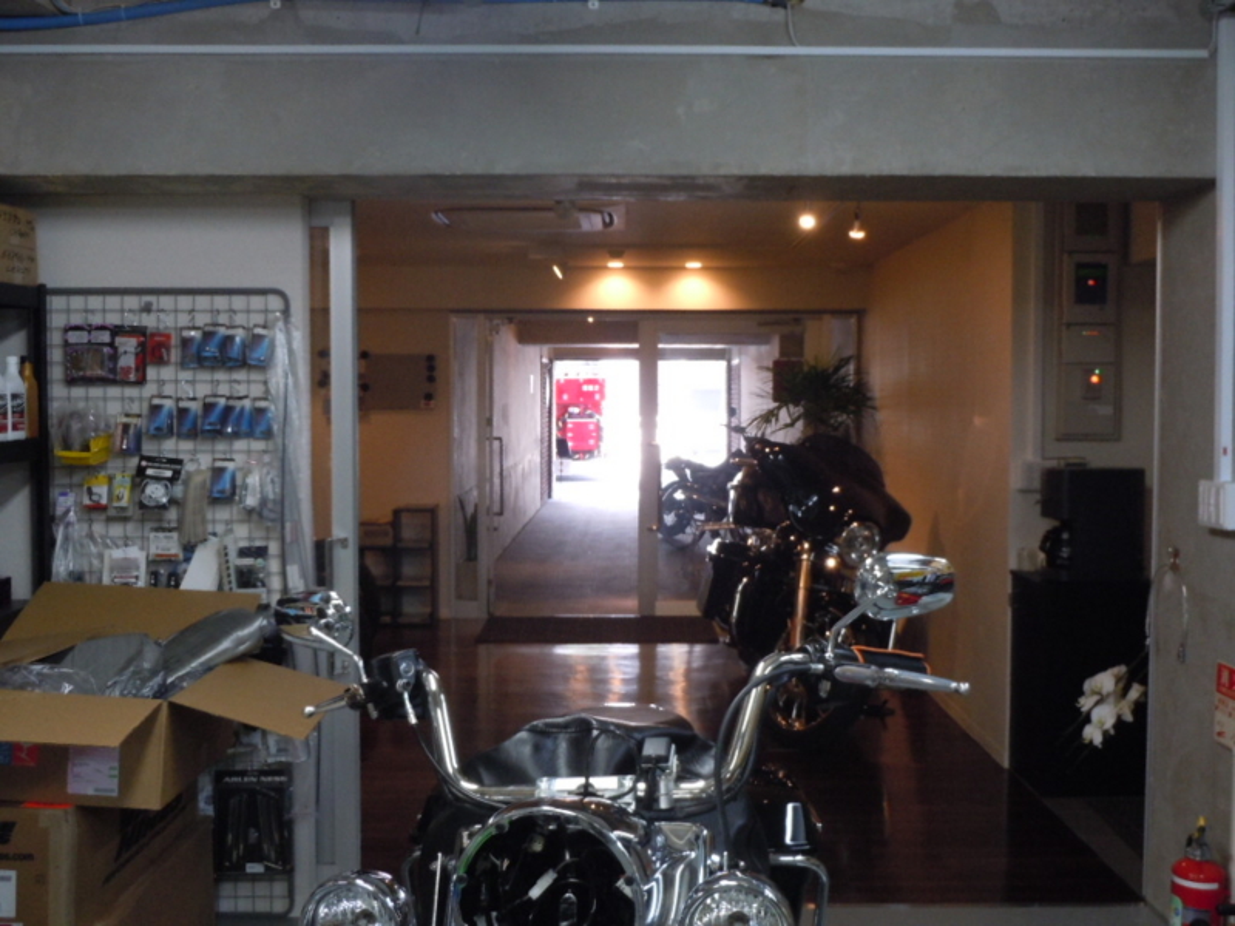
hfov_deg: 47.9
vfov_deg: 36.8
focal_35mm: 39
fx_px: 1391
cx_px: 618
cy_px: 463
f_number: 4.3
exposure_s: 1/30
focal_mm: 6.9
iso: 400
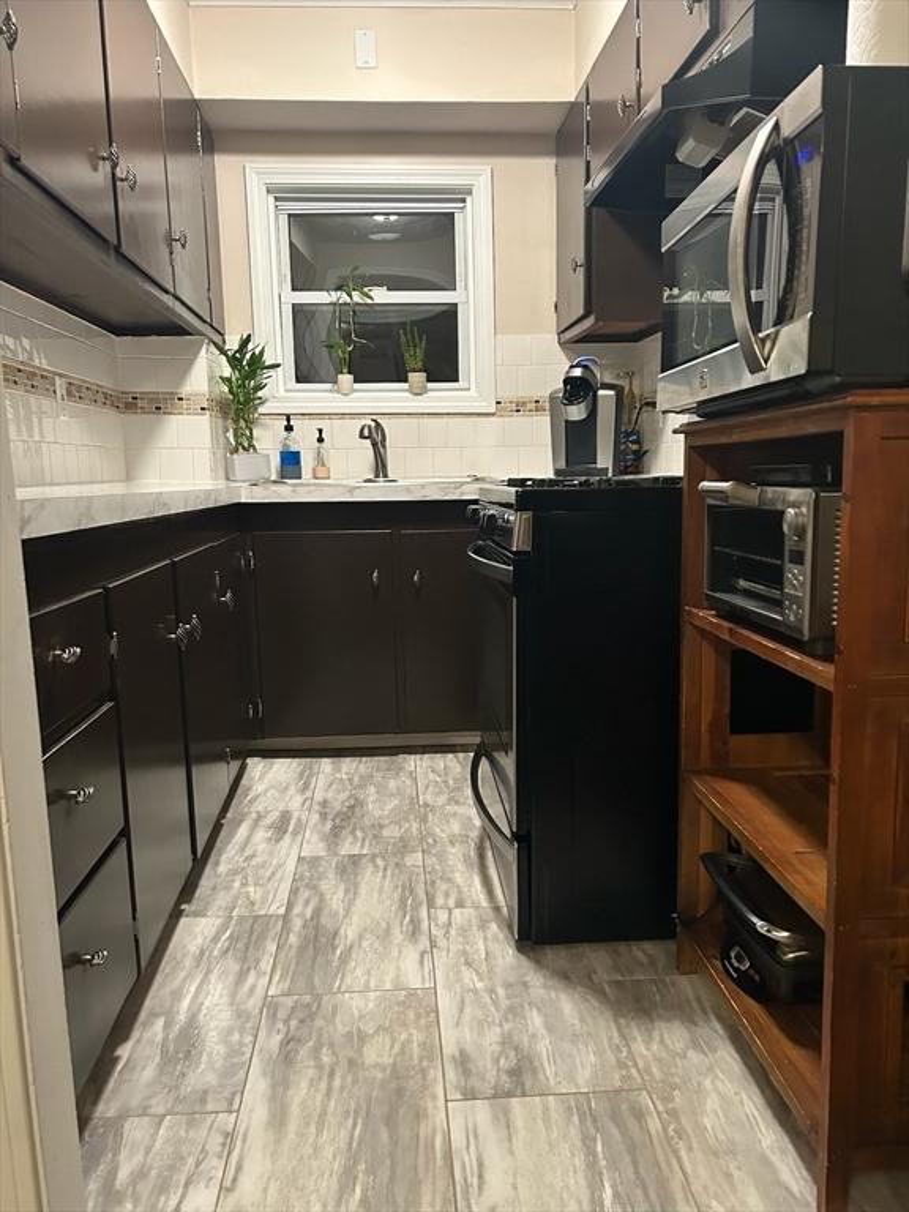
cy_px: 606
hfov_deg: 53.1
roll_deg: +1.9
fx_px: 910
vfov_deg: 67.3
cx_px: 454
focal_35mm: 26
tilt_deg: -8.0
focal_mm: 5.7
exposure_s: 1/60
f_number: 1.5
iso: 400
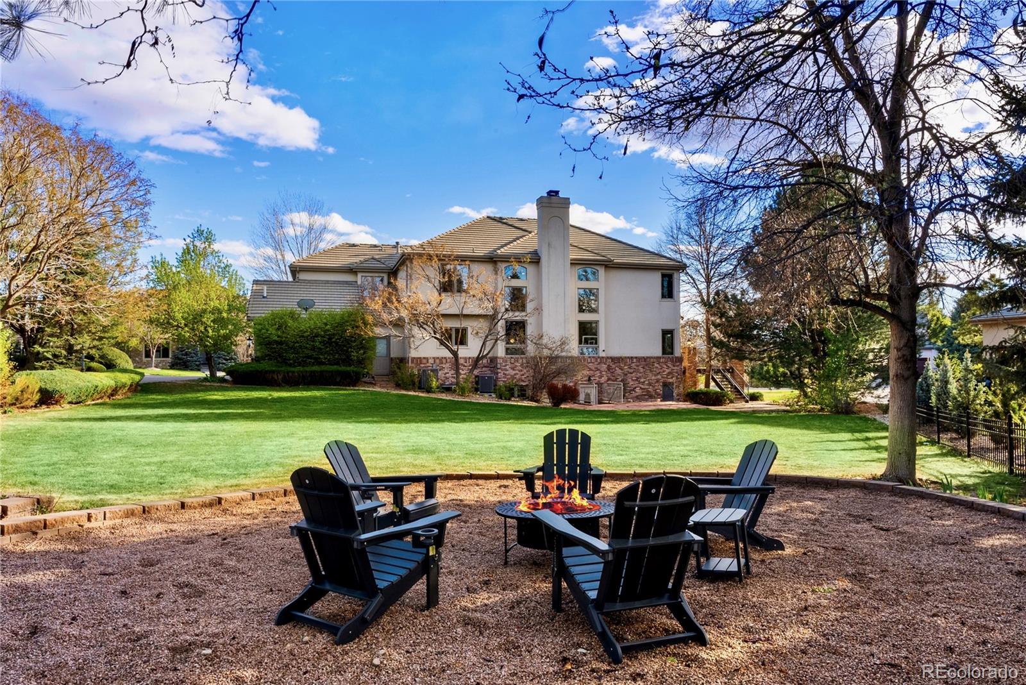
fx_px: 684
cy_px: 342
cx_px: 513
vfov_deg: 53.2
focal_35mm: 24
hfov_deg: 73.7
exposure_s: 1/8
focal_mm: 24
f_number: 22
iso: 250
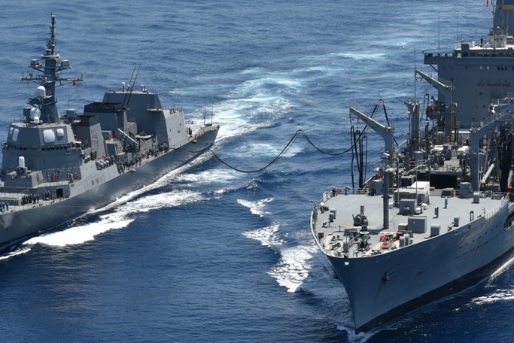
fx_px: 1757
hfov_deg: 16.6
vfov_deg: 11.2
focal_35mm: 123
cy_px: 193
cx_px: 240
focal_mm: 82
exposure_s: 1/1000
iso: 400
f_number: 8
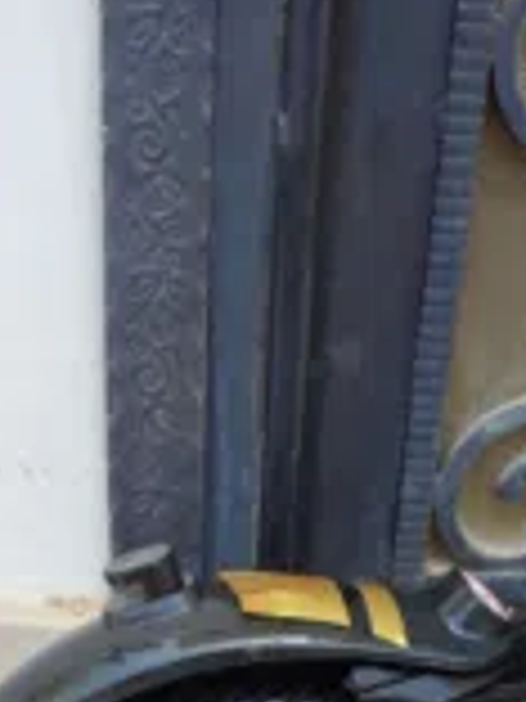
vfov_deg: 27.4
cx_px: 153
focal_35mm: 64
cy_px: 792
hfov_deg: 22.8
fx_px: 1297
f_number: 1.9
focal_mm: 6.04
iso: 50
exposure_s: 1/162
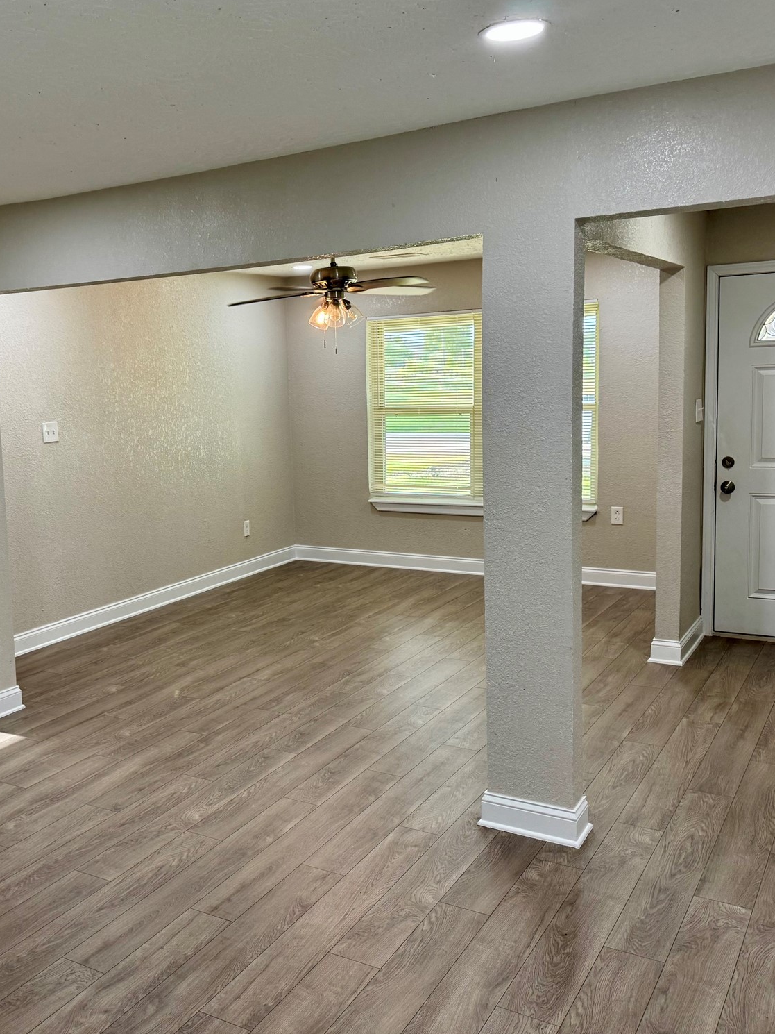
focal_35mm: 33
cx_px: 249
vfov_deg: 55.3
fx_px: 985
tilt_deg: -7.6
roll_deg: +2.2
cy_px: 505
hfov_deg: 42.3
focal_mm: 6.76
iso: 160
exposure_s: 1/120
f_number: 1.78
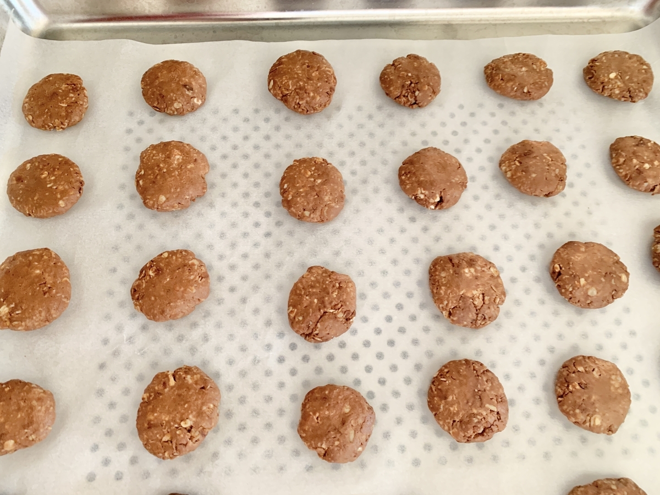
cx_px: 330
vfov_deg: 53.1
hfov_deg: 67.3
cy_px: 248
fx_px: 496
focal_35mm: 26
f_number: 1.8
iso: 160
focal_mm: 4.25
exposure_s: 1/60
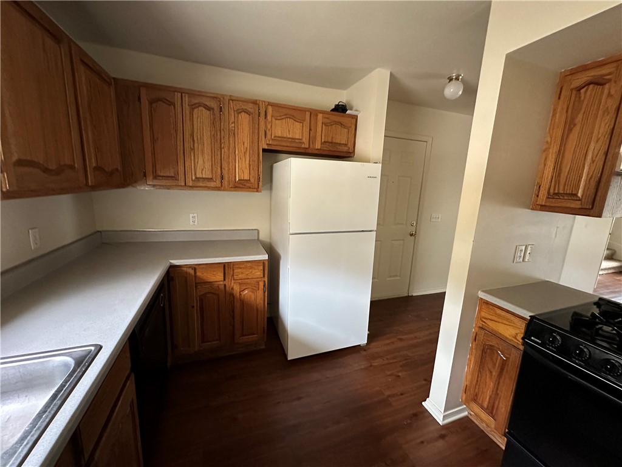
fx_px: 252
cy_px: 234
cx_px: 311
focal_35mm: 14
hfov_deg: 102.1
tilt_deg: -9.8
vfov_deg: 85.7
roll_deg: -1.8
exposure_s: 1/60
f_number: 2.2
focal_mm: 2.22
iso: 800
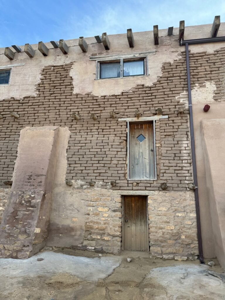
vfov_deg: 71.6
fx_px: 208
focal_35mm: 24
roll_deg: -1.9
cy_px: 150
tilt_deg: +17.4
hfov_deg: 56.8
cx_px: 112
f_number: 1.78
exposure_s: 1/802
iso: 80
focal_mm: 6.86
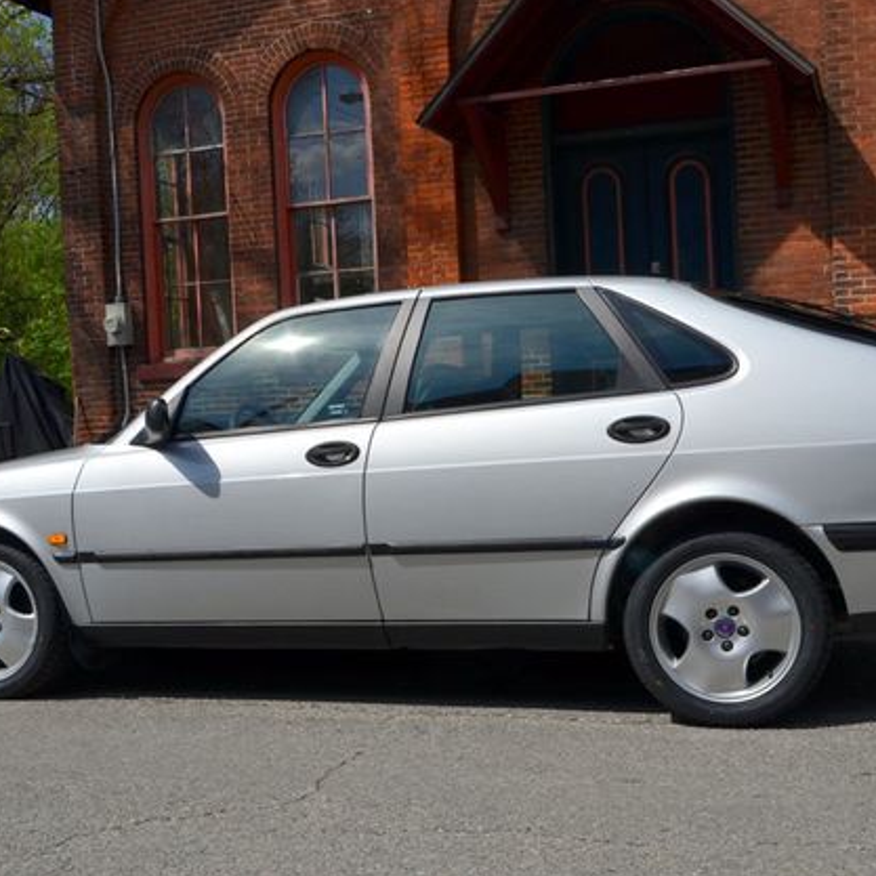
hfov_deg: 39.2
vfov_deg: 39.2
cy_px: 439
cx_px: 441
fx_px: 1231
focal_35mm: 43
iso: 100
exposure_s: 1/400
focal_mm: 22
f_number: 10
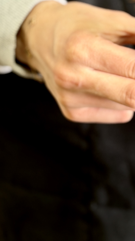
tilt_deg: -20.2
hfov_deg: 10.1
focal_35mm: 118
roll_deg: +0.6
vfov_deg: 17.8
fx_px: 751
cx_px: 178
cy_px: 4
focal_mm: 6.76
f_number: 1.78
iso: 100
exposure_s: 1/60
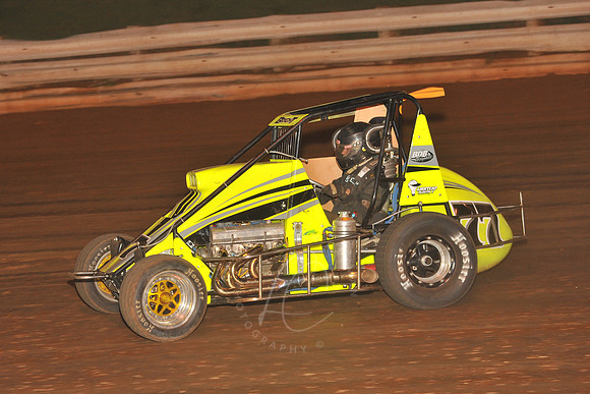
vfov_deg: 11.4
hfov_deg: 17.1
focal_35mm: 120
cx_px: 295
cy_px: 197
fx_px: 1967
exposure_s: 1/250
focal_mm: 120
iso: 1000
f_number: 6.3
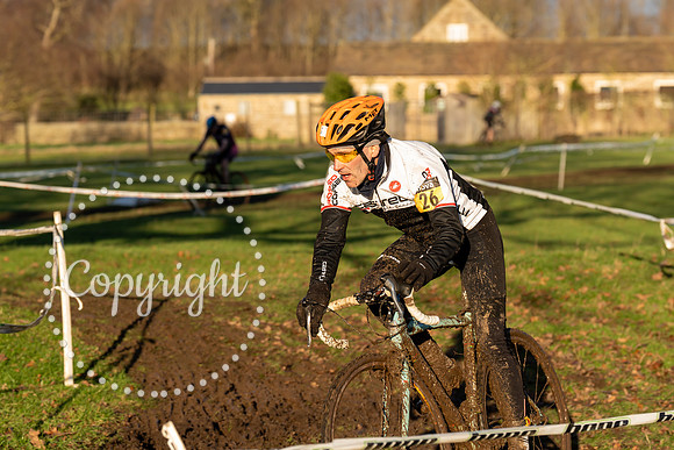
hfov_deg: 14.7
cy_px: 168
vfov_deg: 9.9
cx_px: 315
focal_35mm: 139
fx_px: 2605
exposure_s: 1/500
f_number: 4.5
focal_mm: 111
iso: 250
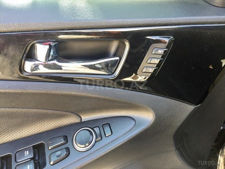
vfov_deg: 48.2
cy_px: 84
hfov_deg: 61.7
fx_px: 188
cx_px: 112
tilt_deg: -35.3
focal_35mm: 29
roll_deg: +0.4
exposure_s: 1/33
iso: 32
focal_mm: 4.15
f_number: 2.2
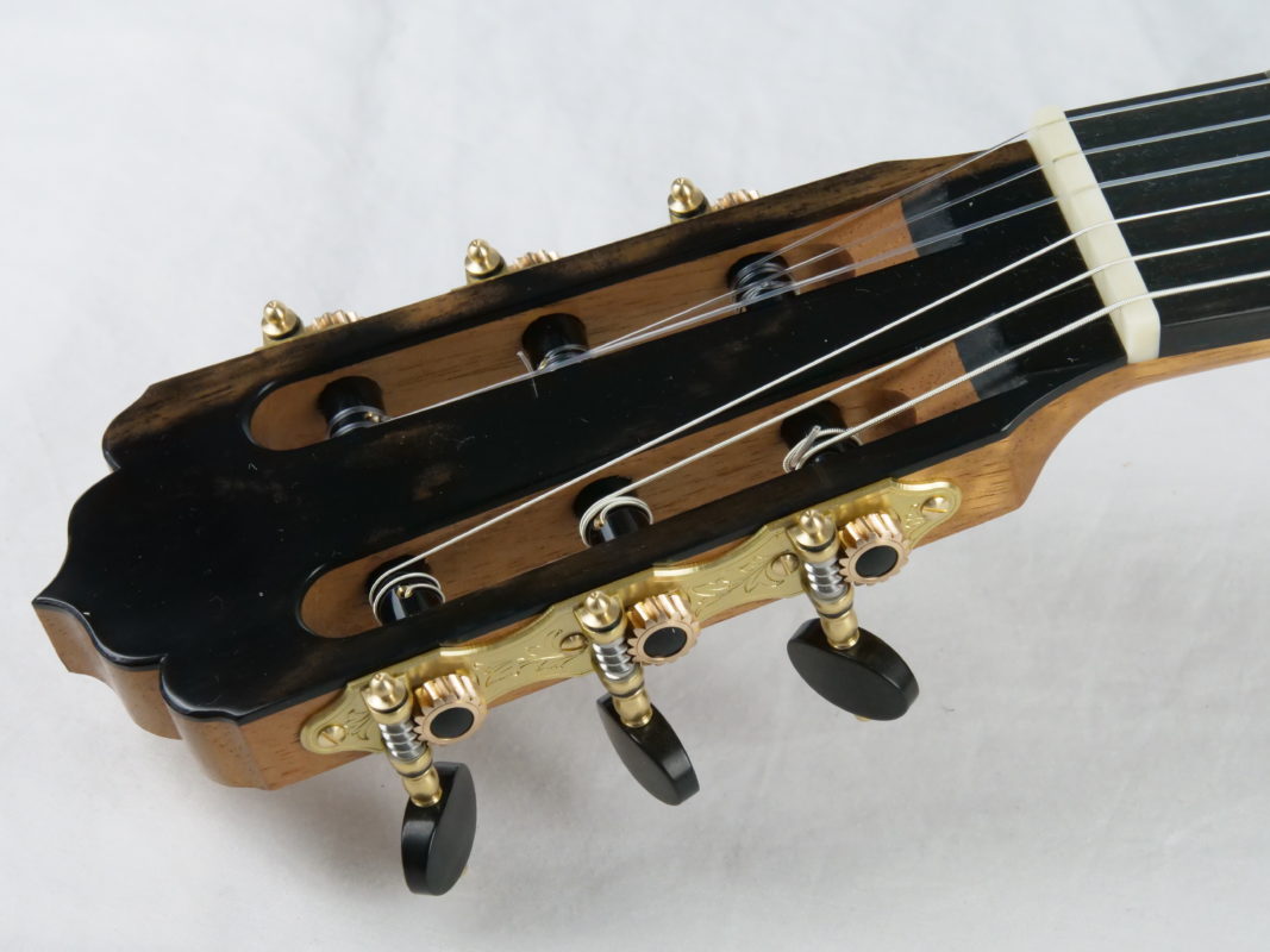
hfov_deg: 15.6
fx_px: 4622
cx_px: 635
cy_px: 476
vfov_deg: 11.8
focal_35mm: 126
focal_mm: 63
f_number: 10
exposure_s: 1/160
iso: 2500
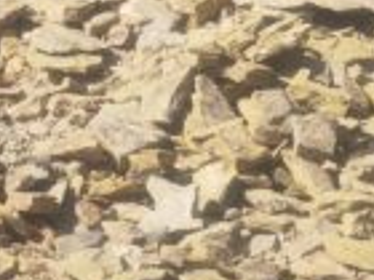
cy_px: -451
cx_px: 272
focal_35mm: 168
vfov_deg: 8.0
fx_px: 1815
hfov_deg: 11.7
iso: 50
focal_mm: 7.79
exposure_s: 1/1027
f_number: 1.9
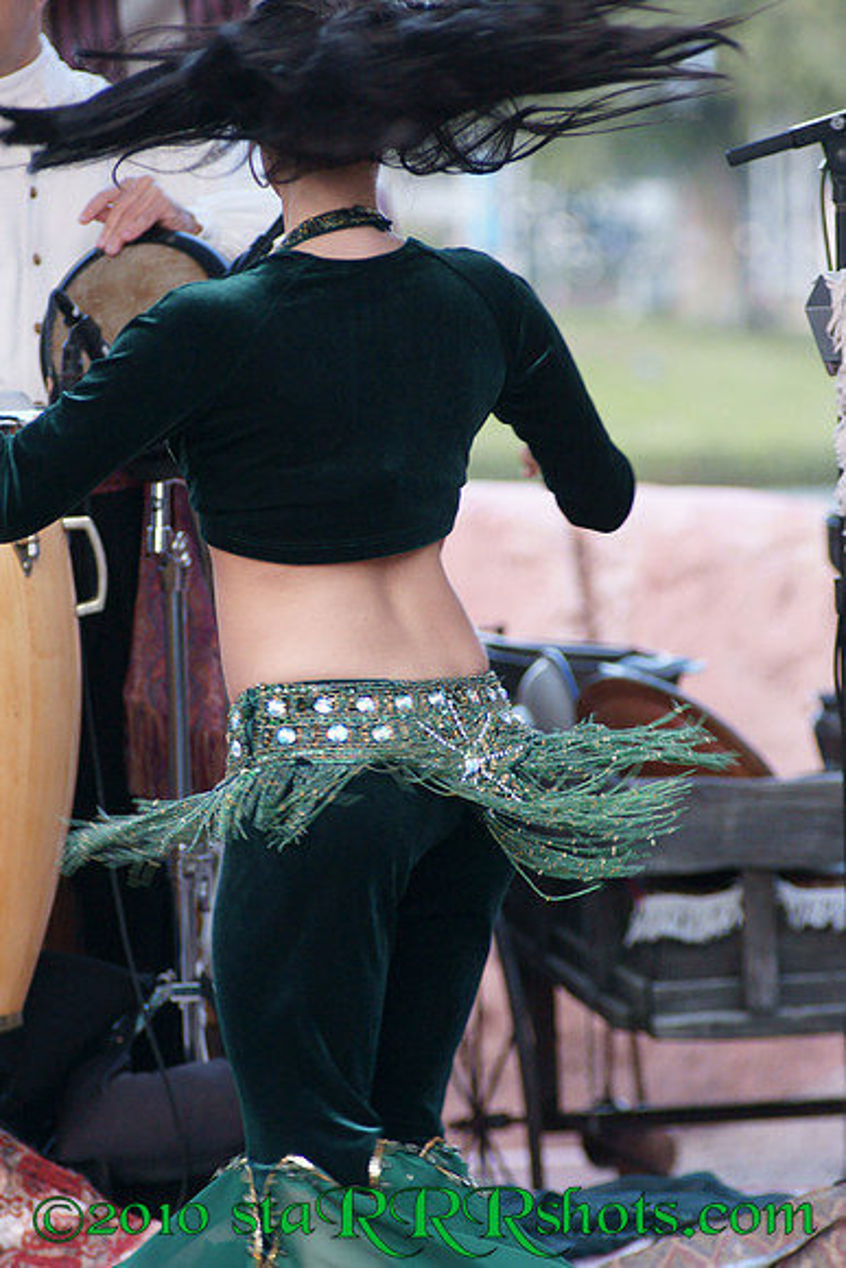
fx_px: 8454
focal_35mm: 240
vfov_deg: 8.6
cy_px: 634
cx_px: 423
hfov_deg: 5.7
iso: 1600
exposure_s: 1/250
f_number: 4.5
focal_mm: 160
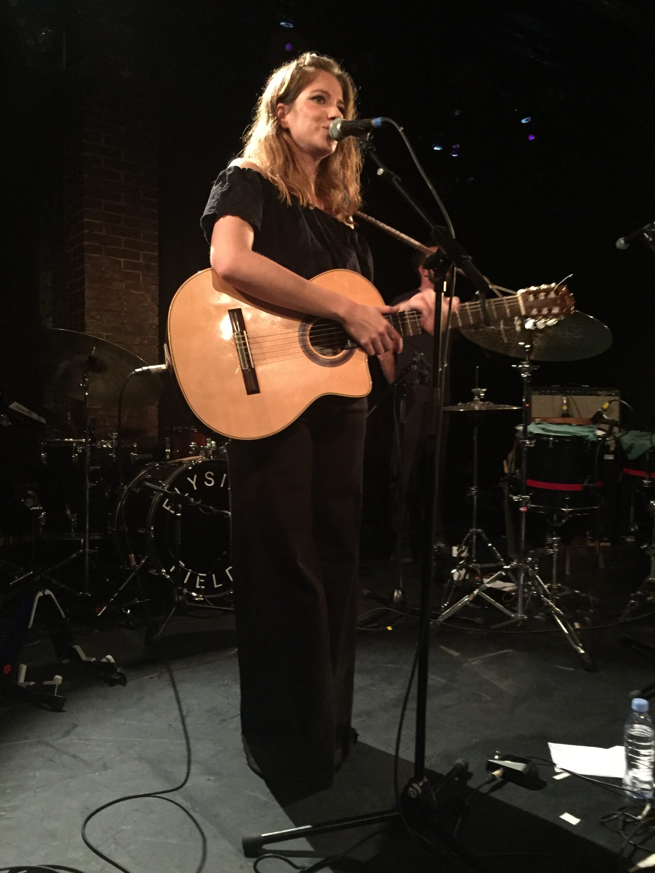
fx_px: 732
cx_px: 328
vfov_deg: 61.7
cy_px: 436
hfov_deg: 48.2
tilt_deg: -2.3
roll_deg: -0.8
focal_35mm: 29
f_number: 2.2
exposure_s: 1/17
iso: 250
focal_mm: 4.15
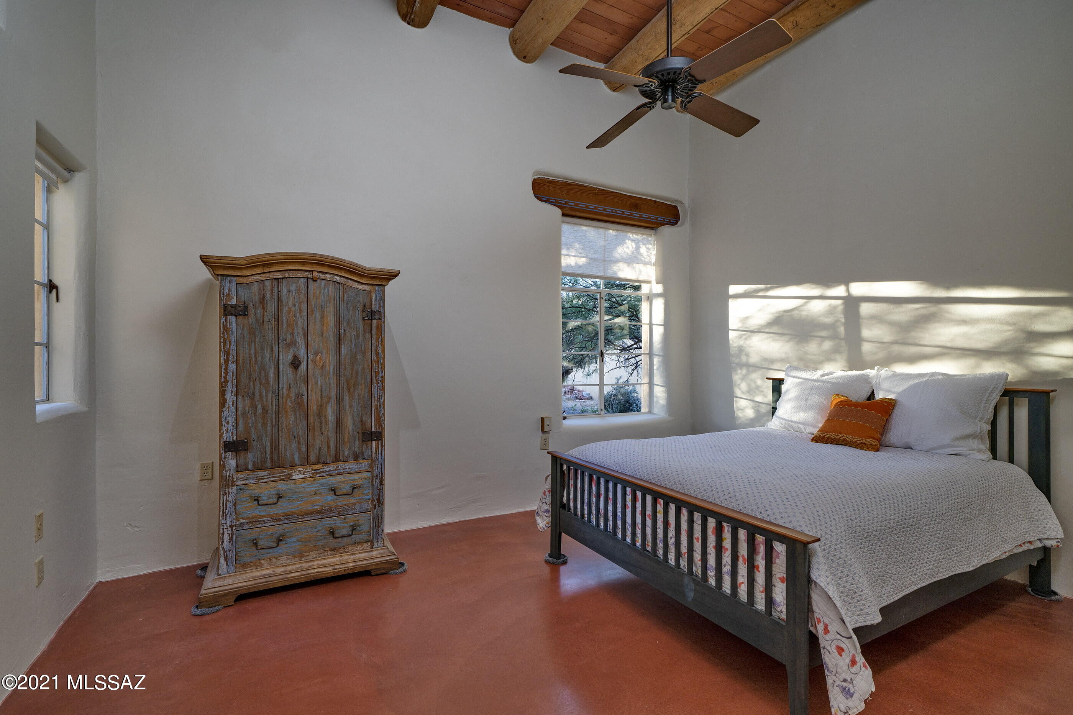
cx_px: 536
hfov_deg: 100.4
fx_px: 447
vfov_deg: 77.3
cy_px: 358
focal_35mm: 15
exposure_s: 1/8
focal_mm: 15
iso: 200
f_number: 9
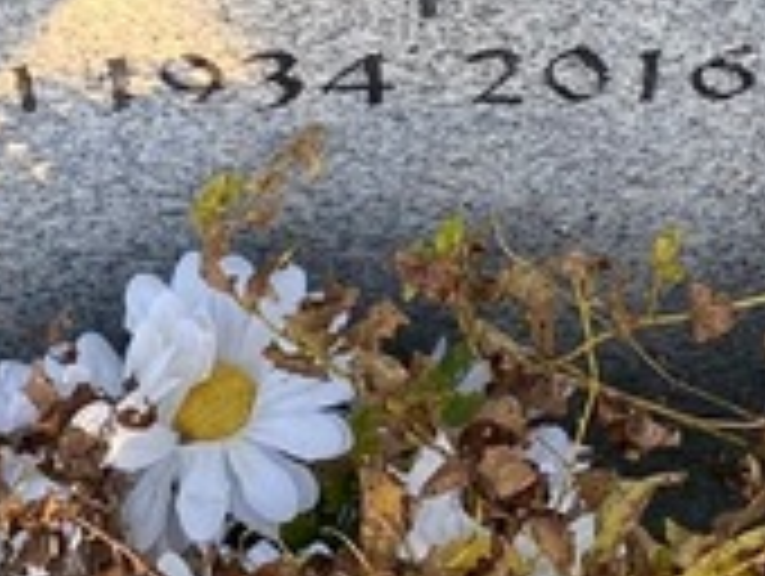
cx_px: 508
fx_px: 2700
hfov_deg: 16.1
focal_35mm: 122
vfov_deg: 11.9
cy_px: -122
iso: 32
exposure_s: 1/238
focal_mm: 4.25
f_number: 1.8
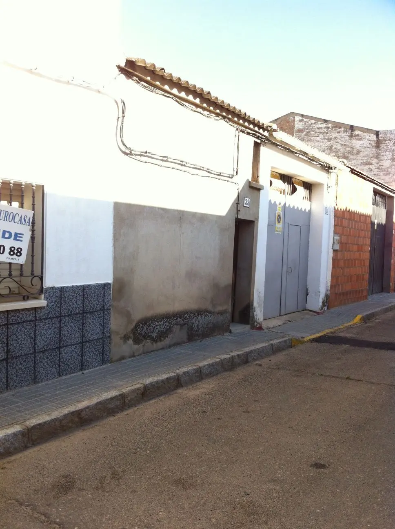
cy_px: 264
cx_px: 198
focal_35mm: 35
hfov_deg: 40.6
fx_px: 534
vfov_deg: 52.7
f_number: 2.8
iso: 80
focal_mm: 3.85
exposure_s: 1/267
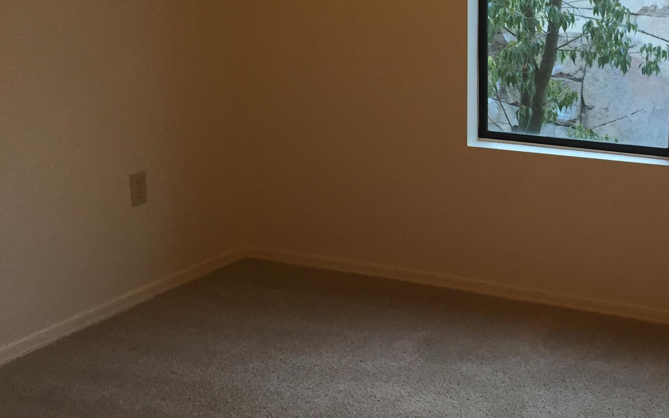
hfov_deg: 32.3
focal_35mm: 61
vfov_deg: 21.1
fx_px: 1112
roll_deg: -0.4
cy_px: 110
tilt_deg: -10.4
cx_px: 558
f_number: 2.2
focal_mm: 4.15
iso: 40
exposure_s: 1/30
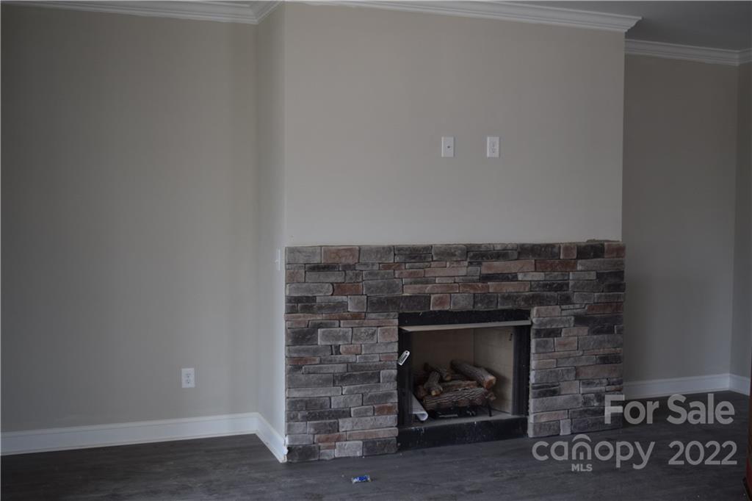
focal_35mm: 42
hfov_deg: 46.4
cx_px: 376
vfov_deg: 31.9
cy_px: 250
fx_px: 877
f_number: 4.2
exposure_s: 1/60
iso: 560
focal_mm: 28
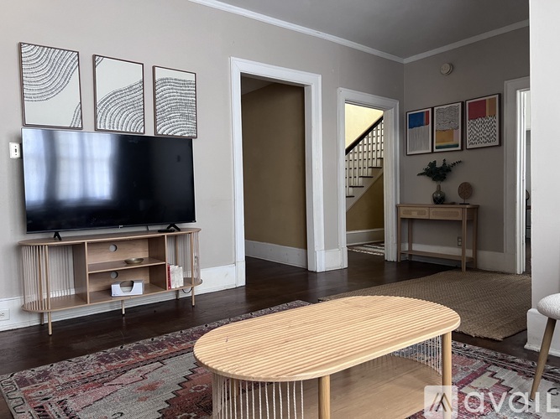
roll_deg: +1.5
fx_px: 421
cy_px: 210
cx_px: 280
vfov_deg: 53.0
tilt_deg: -1.4
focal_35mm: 26
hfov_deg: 67.3
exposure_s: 1/60
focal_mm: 5.7
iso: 320
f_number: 1.5
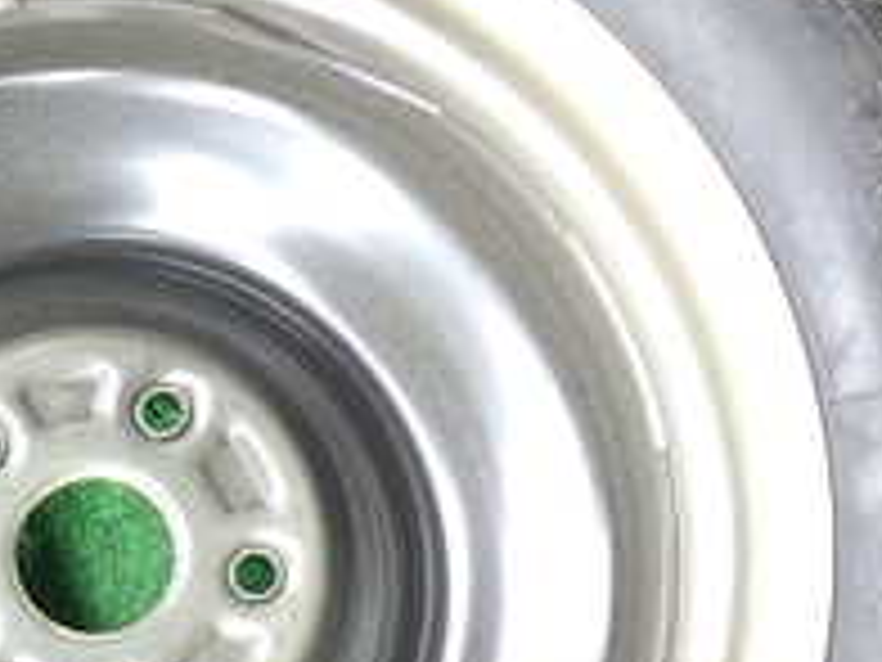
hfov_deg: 20.9
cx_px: 104
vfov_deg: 15.9
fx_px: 2344
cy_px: 554
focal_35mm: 92
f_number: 2.3
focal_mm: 5.4
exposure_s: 1/60
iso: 160
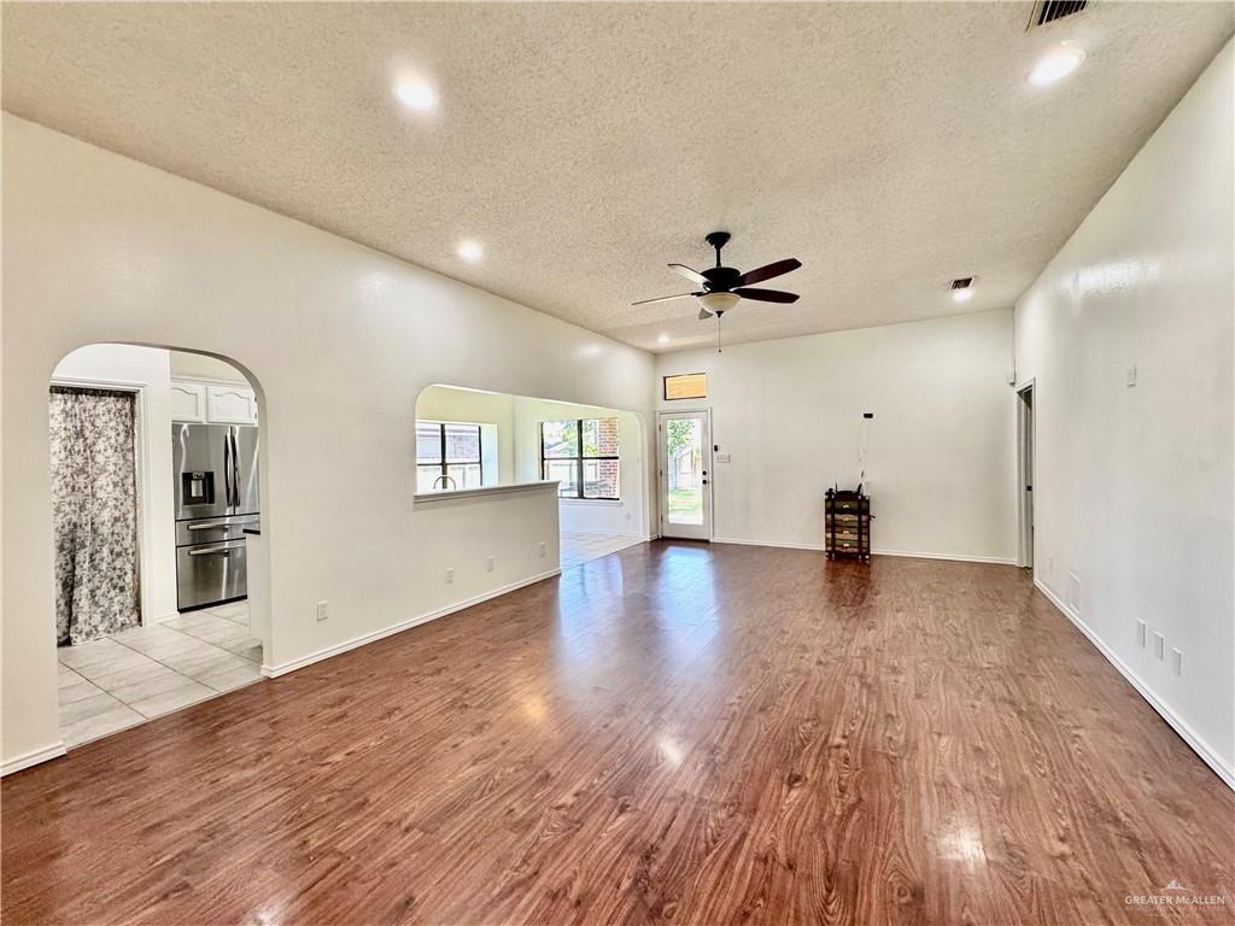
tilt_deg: -0.9
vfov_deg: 85.7
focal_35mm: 14
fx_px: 499
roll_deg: +1.0
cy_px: 463
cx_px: 618
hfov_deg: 102.1
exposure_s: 1/120
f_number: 2.2
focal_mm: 2.22
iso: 320
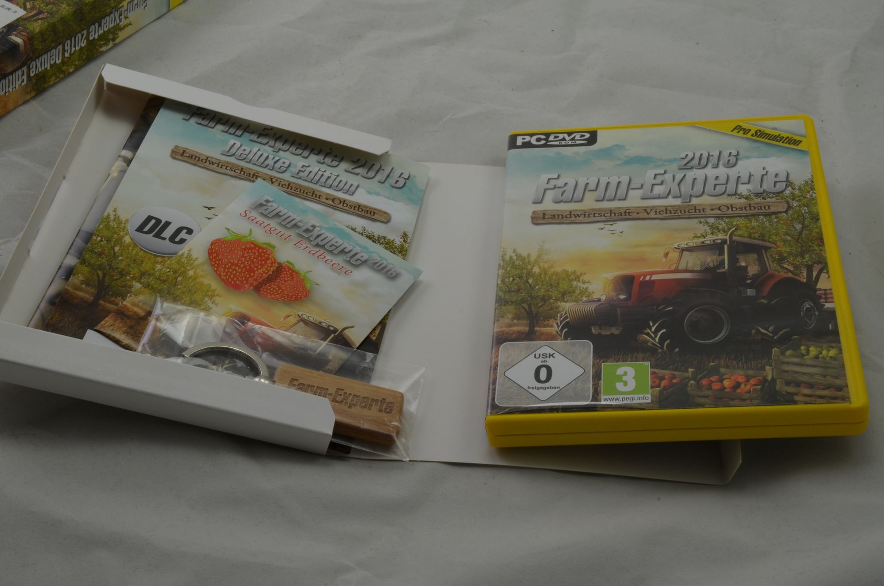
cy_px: 293
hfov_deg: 33.5
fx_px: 1471
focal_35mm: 60
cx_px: 442
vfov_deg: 22.5
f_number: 20
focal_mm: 40
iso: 100
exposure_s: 1/3
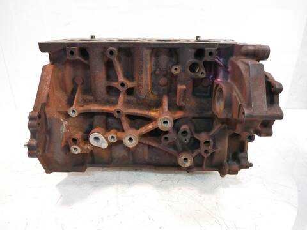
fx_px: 213
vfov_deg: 56.8
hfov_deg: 71.6
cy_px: 115
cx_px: 154
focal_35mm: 24
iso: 1250
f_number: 3.5
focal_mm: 12
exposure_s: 1/60
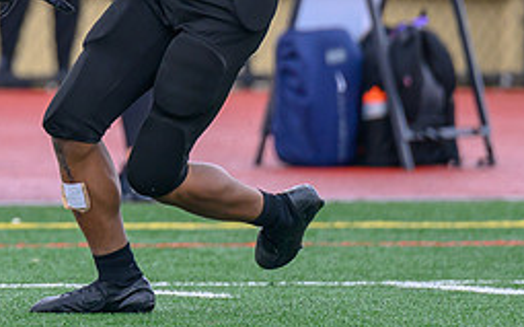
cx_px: 89
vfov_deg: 1.5
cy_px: 63
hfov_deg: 2.4
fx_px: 12273
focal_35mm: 860
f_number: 2.8
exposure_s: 1/1600
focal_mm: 200
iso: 320
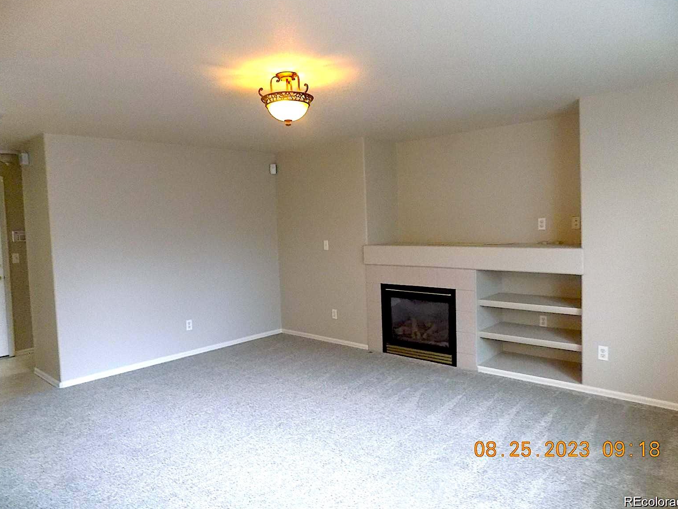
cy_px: 245
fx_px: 470
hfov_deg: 71.6
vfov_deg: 56.8
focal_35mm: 24
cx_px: 342
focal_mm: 4
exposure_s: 1/30
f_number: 3.1
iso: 360
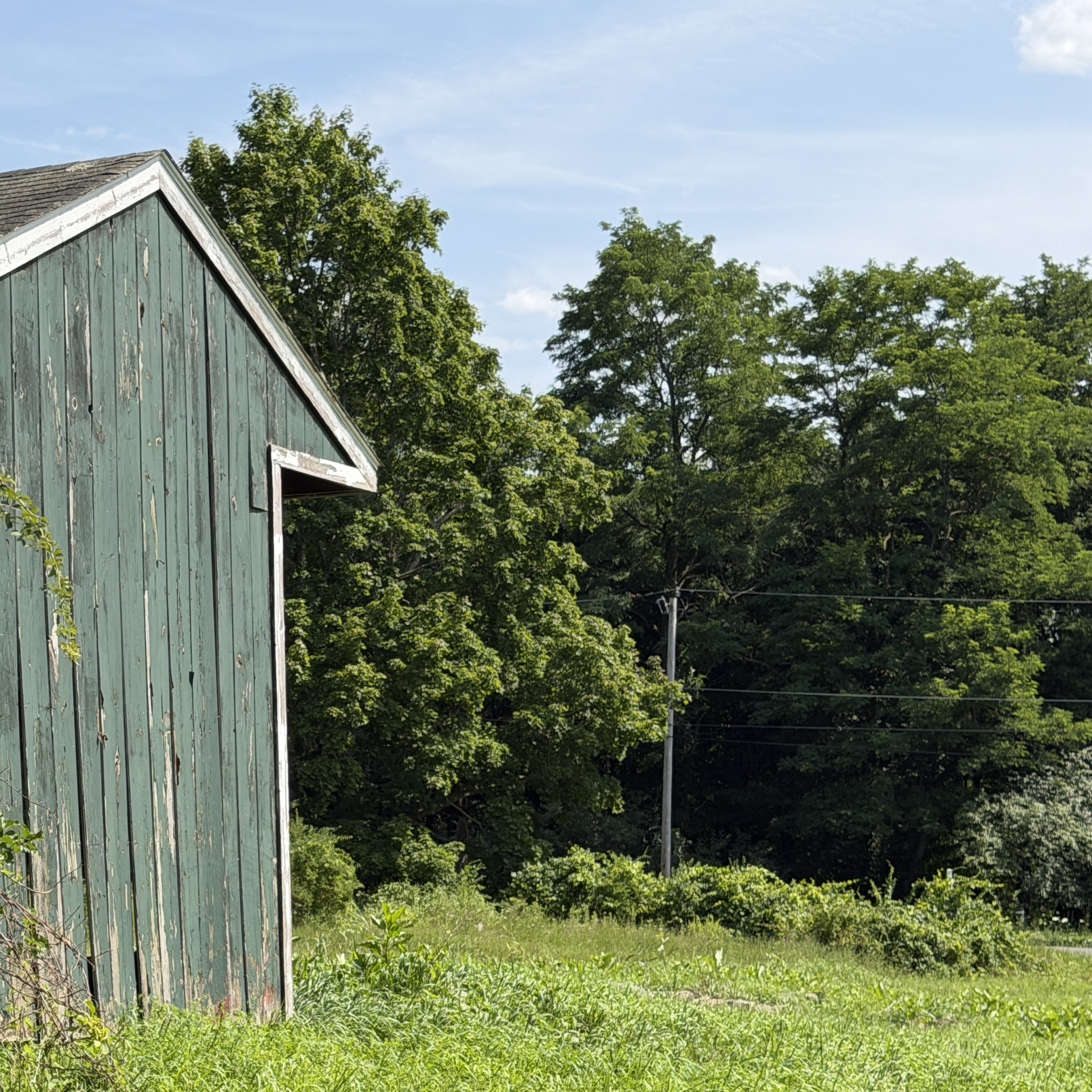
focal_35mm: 81
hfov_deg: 21.0
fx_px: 2891
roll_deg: +1.1
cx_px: 119
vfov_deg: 21.4
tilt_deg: +2.8
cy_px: 663
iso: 64
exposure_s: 1/3096
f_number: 1.78
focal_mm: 6.76
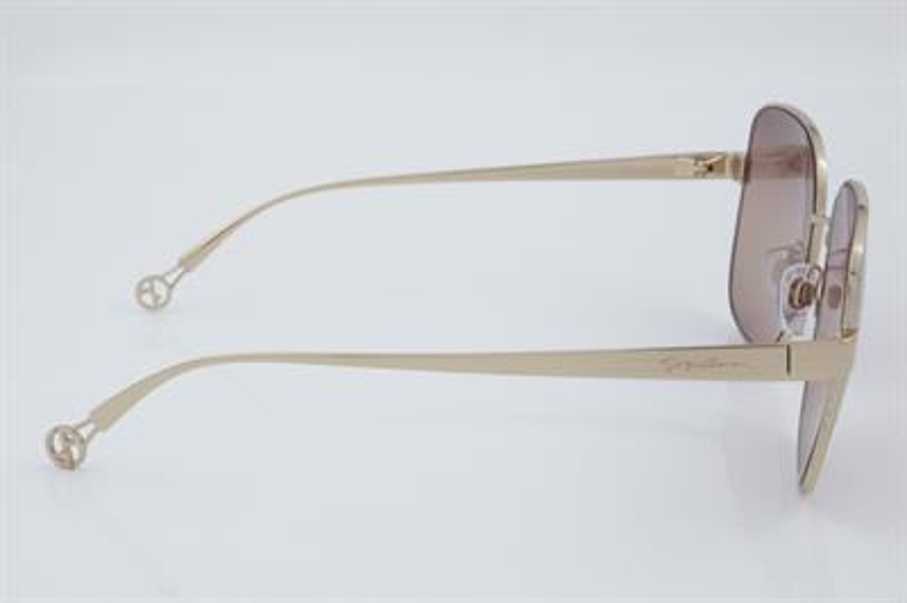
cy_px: 302
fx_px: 1888
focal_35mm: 75
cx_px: 454
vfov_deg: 18.2
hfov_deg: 27.0
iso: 100
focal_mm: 50
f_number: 32
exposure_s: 1/4
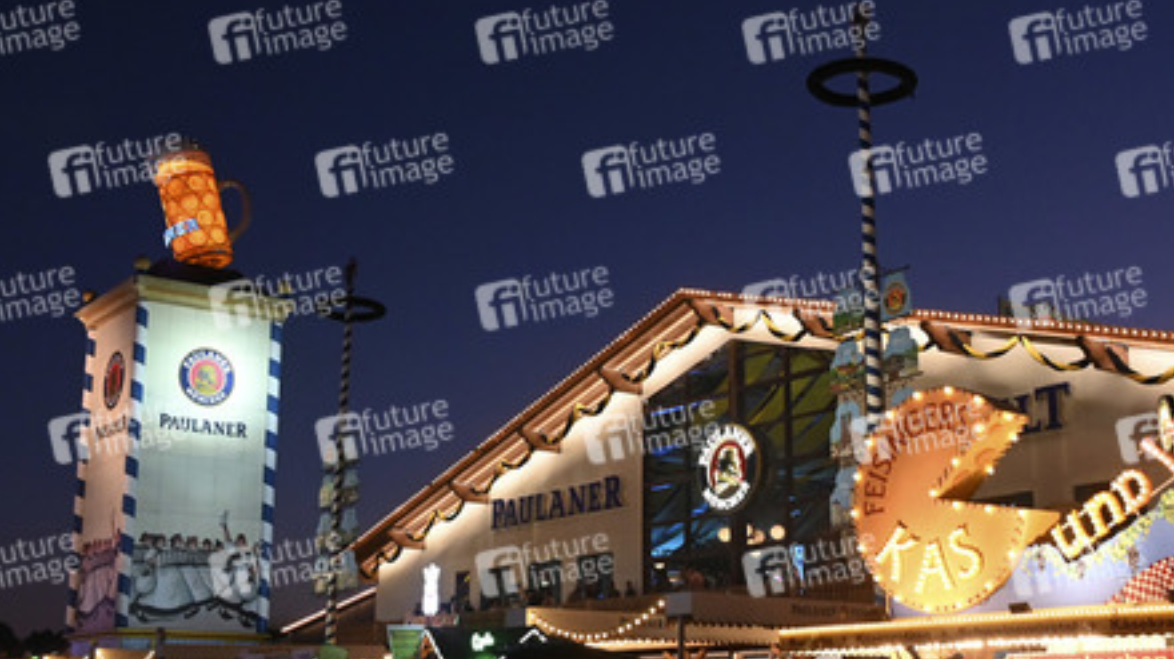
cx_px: 579
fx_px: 1400
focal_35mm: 45
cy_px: 366
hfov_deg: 45.5
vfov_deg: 26.5
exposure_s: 1/200
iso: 5000
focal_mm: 28
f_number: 7.1
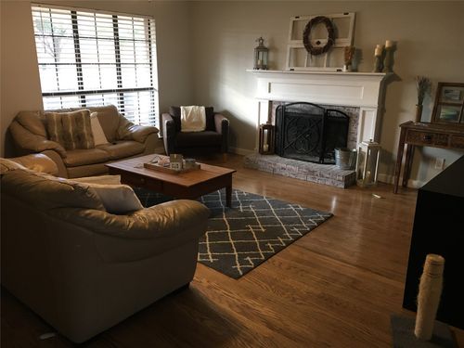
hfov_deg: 61.7
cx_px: 232
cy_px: 174
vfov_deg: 48.2
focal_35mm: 29
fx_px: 389
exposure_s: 1/30
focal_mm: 4.15
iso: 100
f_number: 2.2
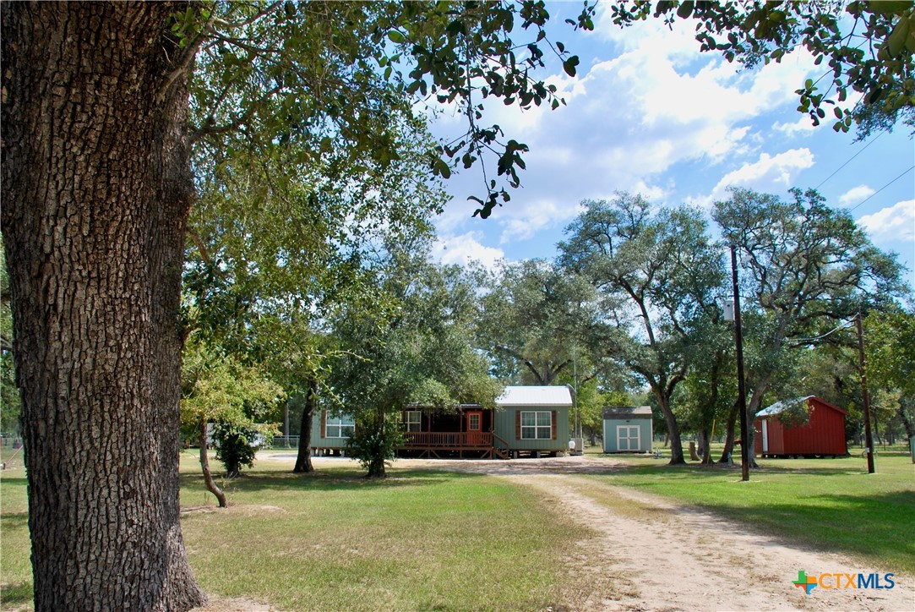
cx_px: 458
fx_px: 687
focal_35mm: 27
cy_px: 306
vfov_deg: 48.0
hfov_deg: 67.3
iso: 100
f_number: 8
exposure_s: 1/250
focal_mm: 18
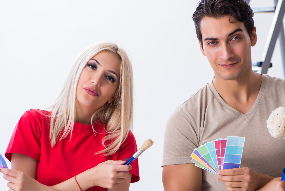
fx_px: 1259
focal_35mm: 159
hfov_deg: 12.9
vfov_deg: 8.6
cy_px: 125
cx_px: 153
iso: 160
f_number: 5
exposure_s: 1/100
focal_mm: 105
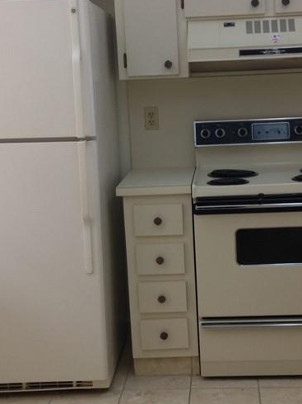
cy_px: 207
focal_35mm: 69
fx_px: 803
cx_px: 192
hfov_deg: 21.2
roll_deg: +1.0
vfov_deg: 28.2
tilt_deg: -8.6
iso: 64
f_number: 2.4
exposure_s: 1/40
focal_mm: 4.12
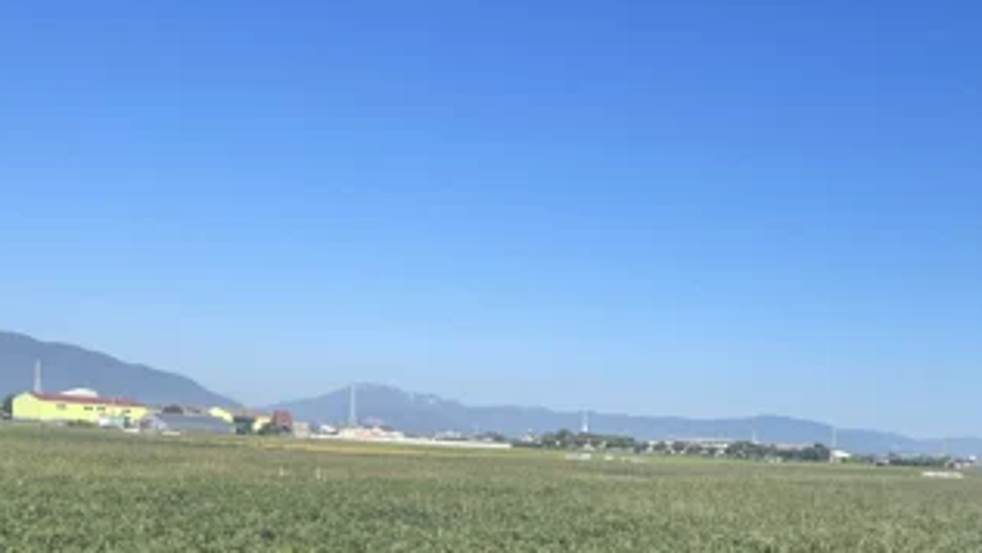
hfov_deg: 46.8
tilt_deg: -5.3
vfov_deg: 26.3
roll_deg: -0.2
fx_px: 1120
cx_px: 628
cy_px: 553
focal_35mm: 43
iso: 32
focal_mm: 4.2
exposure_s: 1/2681
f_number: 1.6
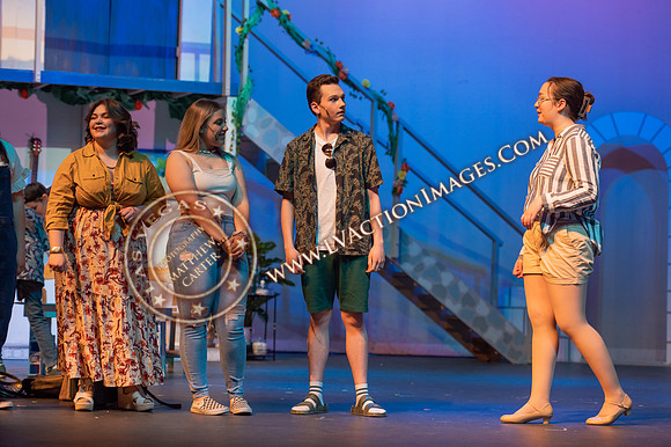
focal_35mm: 100
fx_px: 1863
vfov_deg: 13.7
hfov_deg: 20.4
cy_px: 224
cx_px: 336
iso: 900
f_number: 2.8
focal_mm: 100
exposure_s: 1/250
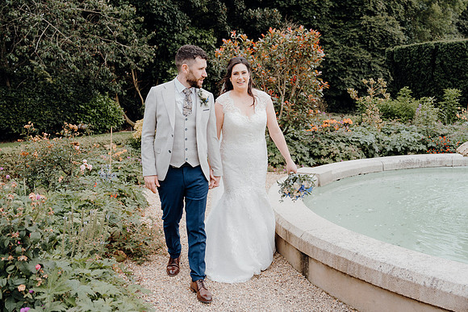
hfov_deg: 57.2
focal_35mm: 33
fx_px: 429
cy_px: 156
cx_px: 234
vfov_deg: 40.0
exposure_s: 1/200
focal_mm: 33
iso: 125
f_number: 3.5
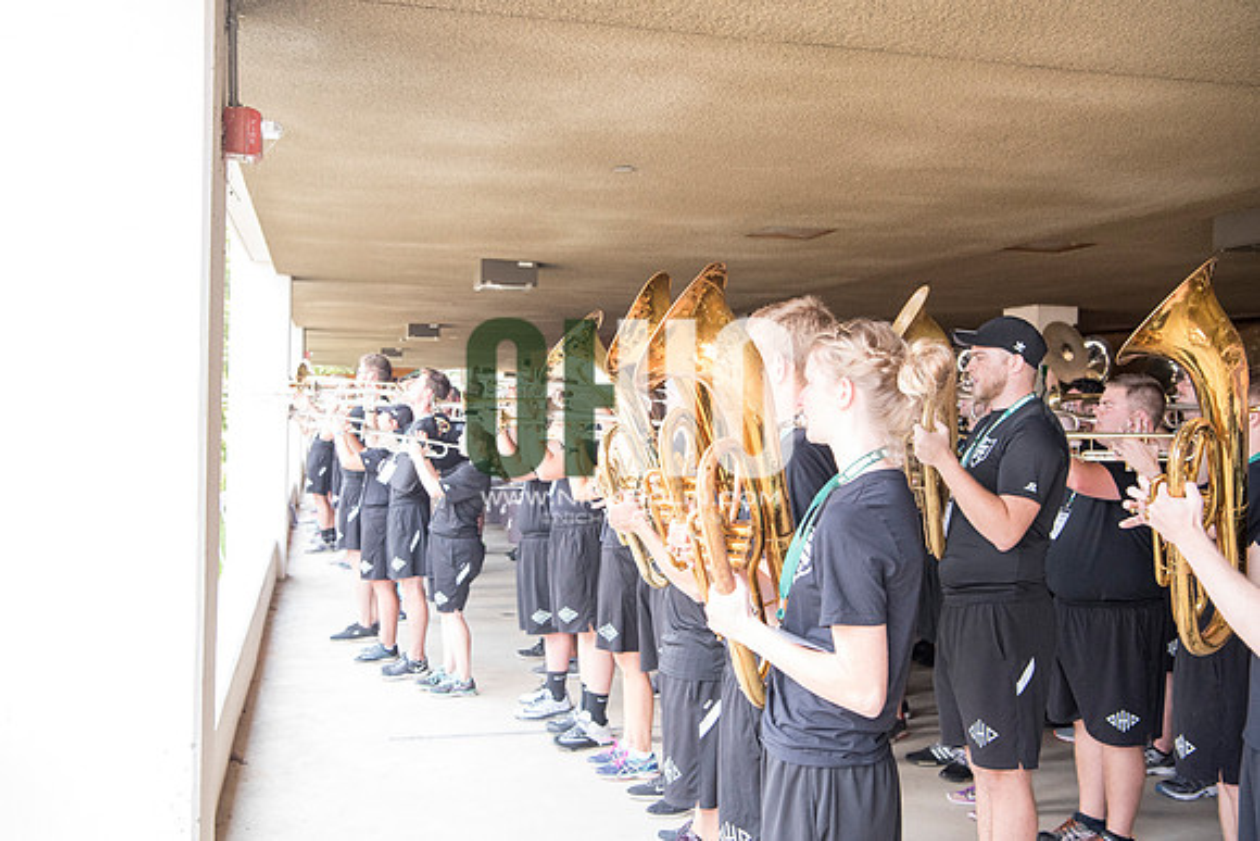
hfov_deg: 54.4
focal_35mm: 35
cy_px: 420
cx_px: 630
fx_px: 1225
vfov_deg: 37.9
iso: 2500
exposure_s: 1/320
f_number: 5
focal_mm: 35
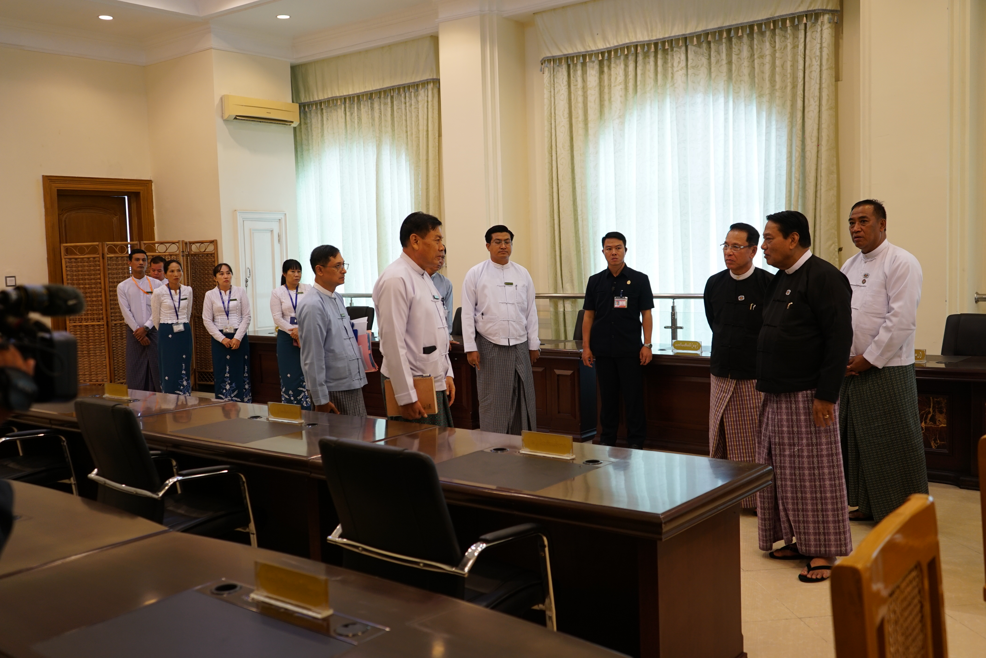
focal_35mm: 34
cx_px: 493
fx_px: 932
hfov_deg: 55.8
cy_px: 329
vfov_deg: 38.9
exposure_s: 1/50
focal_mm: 34
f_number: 4
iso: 640
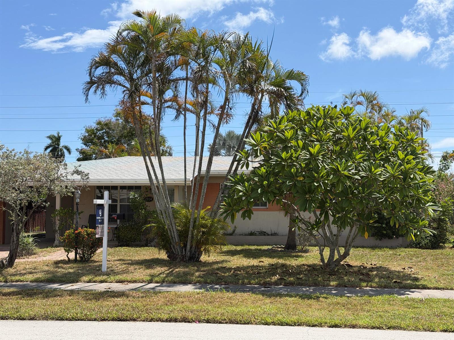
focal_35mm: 48
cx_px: 227
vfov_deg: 30.3
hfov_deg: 39.7
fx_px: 630
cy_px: 170
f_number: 1.78
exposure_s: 1/3704
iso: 64
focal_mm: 6.76
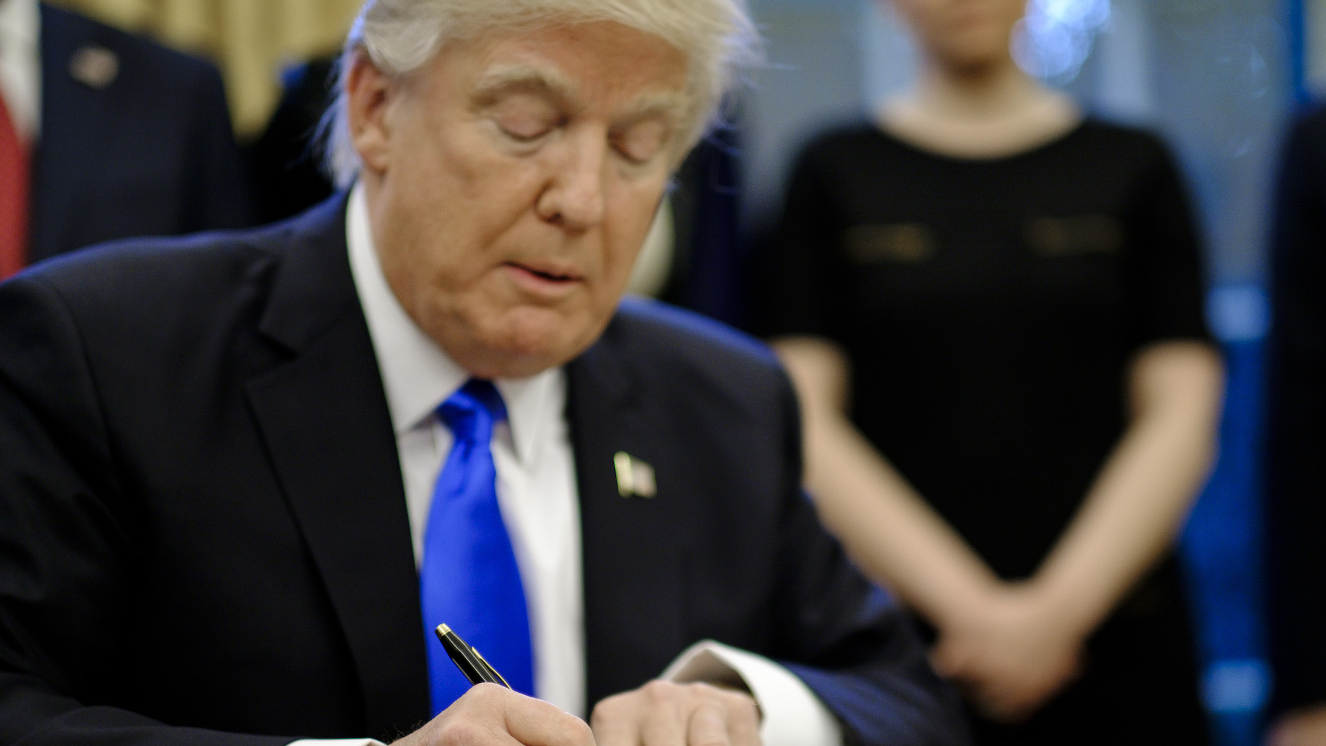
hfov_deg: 22.7
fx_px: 3305
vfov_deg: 12.9
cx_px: 660
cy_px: 449
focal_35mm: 94
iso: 400
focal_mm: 56
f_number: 1.2
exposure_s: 1/400
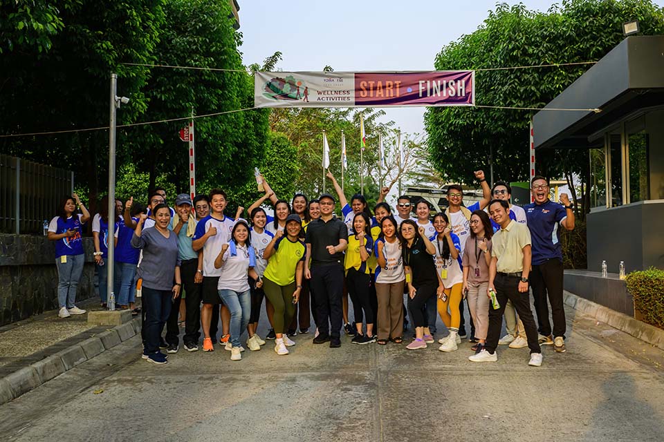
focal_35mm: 32
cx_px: 332
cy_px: 221
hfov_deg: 59.5
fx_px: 581
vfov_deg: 41.7
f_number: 9
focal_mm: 31.5
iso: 1400
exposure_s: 1/400
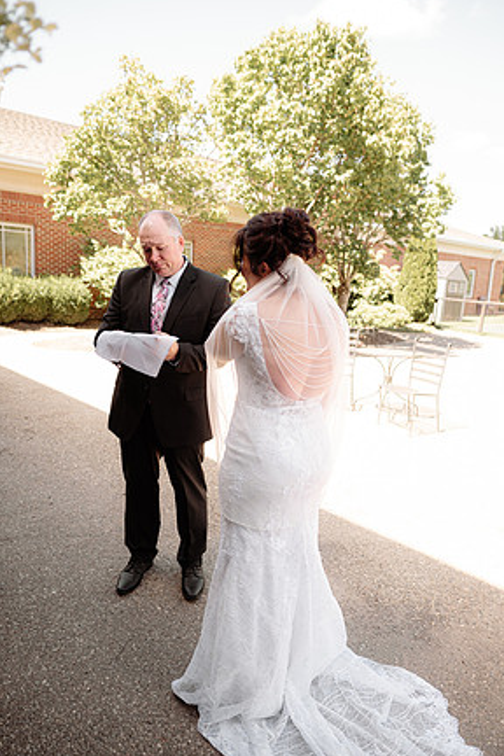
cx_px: 248
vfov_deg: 71.5
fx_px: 525
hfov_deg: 51.3
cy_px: 374
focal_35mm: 25
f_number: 2.8
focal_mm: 24
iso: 160
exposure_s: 1/400
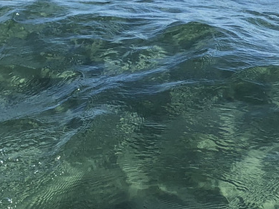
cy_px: 104
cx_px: 184
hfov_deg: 16.8
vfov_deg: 12.7
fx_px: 943
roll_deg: +0.4
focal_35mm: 117
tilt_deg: -11.7
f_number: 1.8
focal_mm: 4
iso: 20
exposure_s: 1/2000
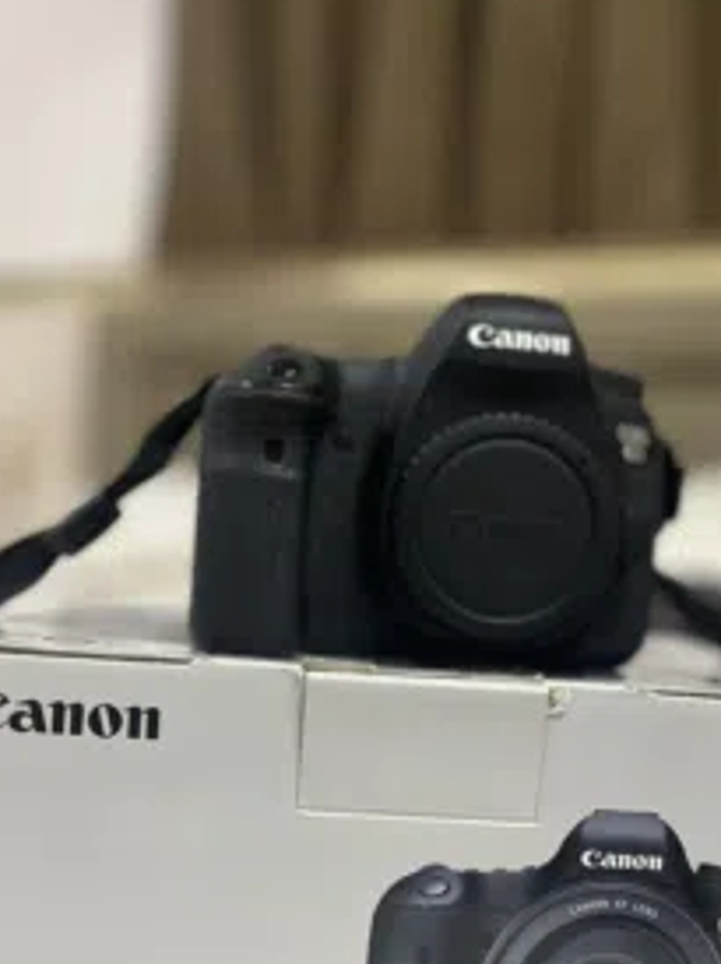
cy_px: 595
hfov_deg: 37.6
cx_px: 401
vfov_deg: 48.6
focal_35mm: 38
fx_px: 1057
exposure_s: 1/50
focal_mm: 5.1
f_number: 1.6
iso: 500
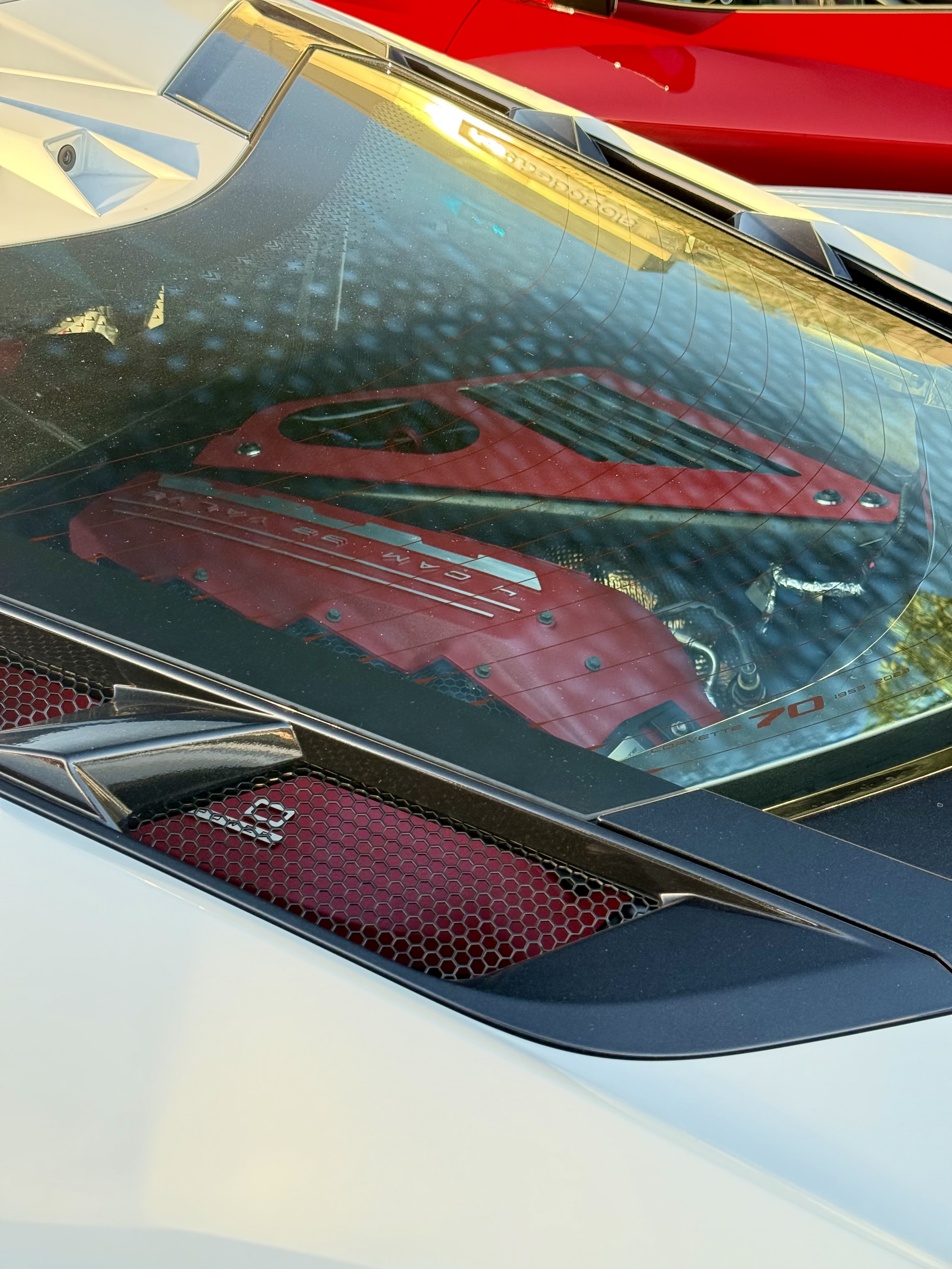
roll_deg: -3.6
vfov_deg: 39.7
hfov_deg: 30.3
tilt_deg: -29.7
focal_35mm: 48
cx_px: 476
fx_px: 1760
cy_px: 634
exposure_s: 1/190
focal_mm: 6.76
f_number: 1.78
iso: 200
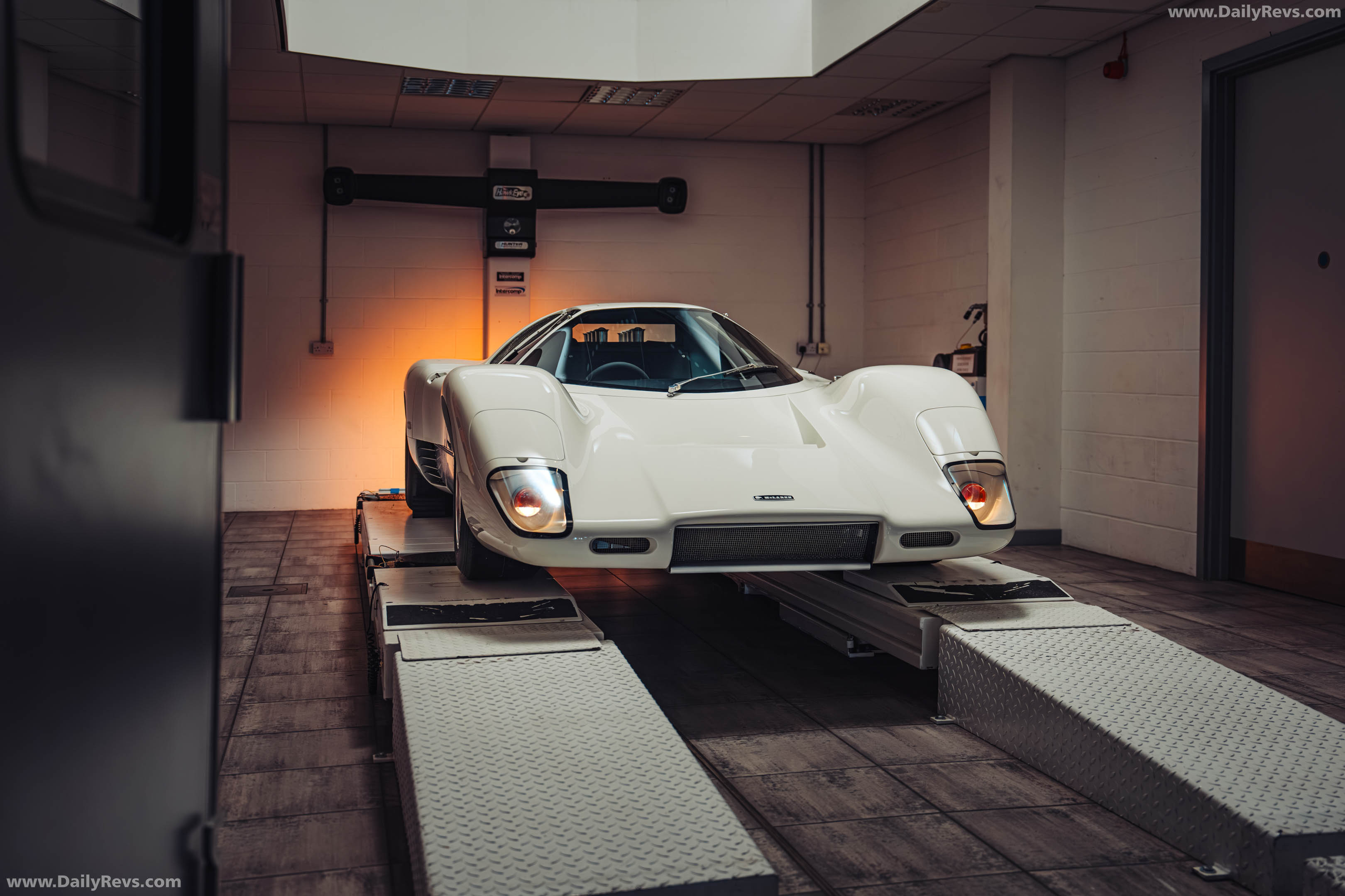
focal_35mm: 37
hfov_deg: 51.9
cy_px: 448
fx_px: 1382
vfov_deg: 35.9
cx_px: 672
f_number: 2.8
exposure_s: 1/80
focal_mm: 37
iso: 400
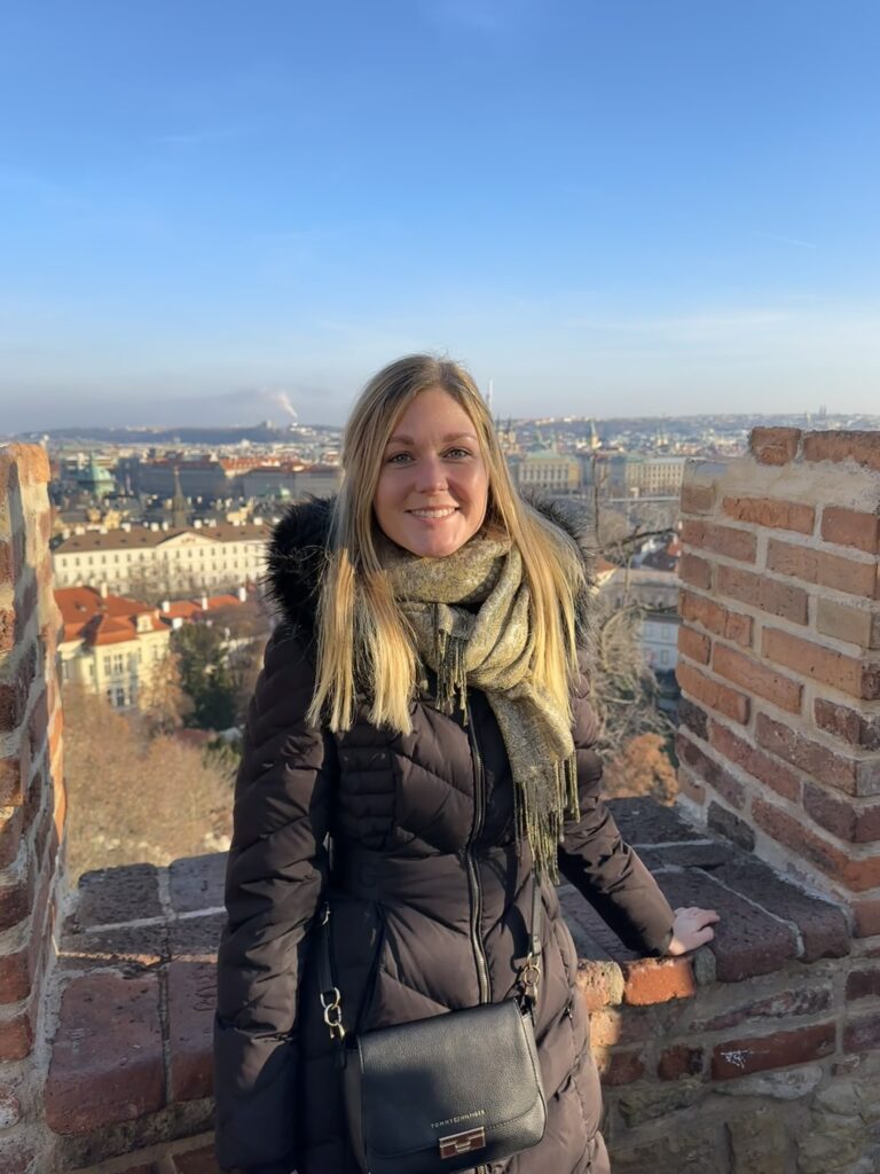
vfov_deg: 71.6
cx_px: 440
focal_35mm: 24
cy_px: 587
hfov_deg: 56.8
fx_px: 813
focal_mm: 6.86
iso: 80
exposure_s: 1/1949
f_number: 1.78
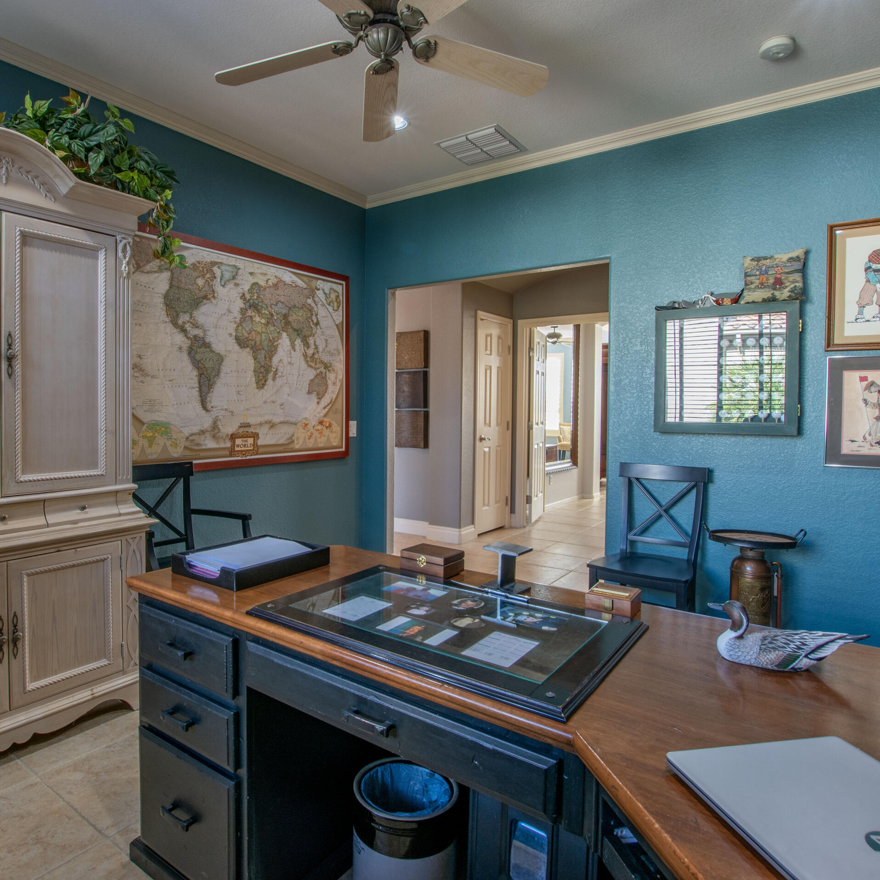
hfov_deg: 74.2
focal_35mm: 20
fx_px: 575
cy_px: 421
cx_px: 362
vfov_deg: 74.8
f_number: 11
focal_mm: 10
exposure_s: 1/1.25
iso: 100
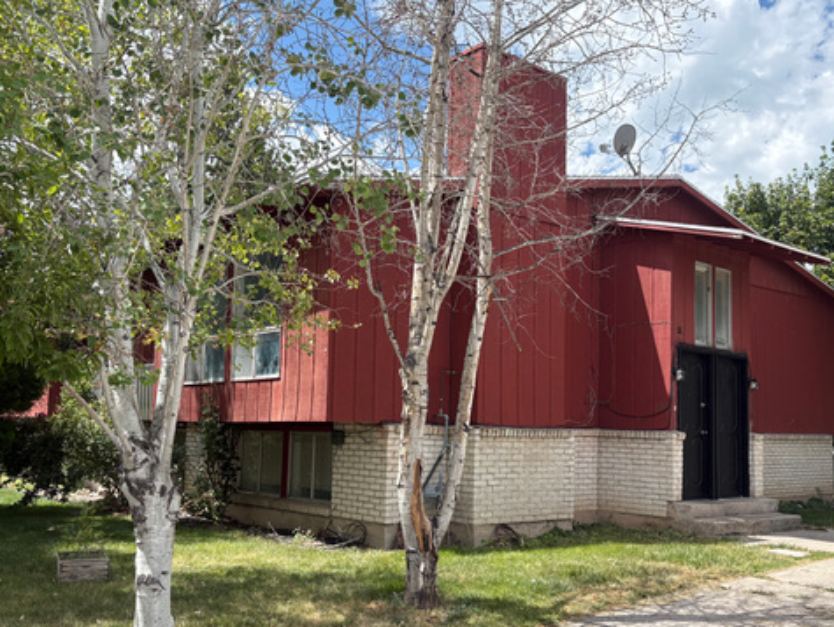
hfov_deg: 52.6
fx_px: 844
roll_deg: -0.7
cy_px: 357
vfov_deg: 40.7
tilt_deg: +5.0
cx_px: 418
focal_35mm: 35
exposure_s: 1/2865
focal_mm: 5.96
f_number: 1.6
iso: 64
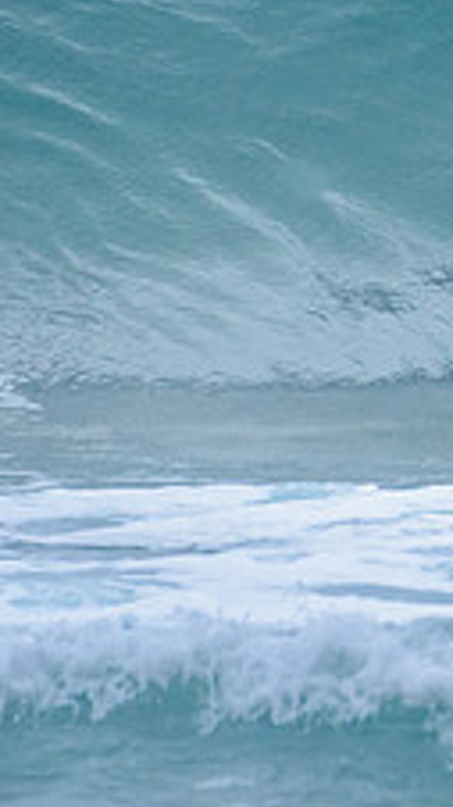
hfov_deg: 0.7
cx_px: 1044
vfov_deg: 1.3
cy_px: 84
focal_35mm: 1650
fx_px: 35261
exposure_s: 1/2000
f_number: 5.6
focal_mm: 500
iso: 2500
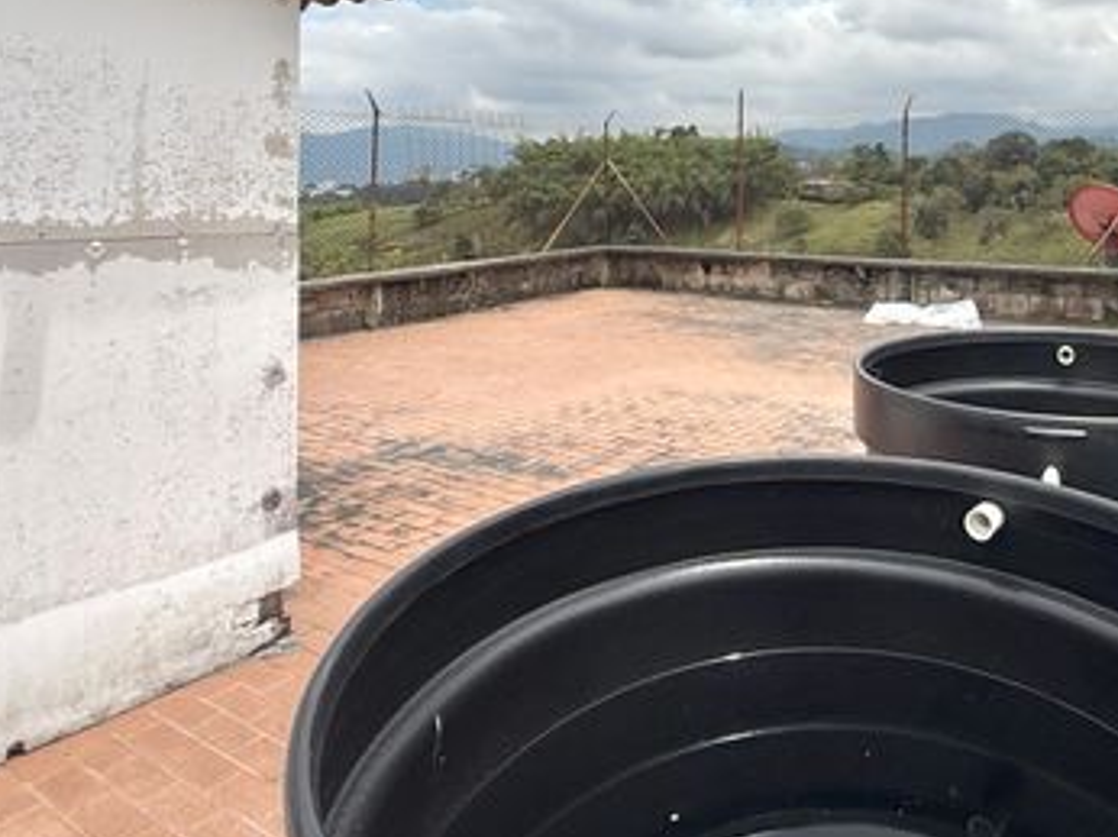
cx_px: 800
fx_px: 871
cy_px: 168
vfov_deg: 48.4
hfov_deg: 62.6
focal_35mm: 27
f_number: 2.2
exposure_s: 1/4425
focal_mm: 2.22
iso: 50
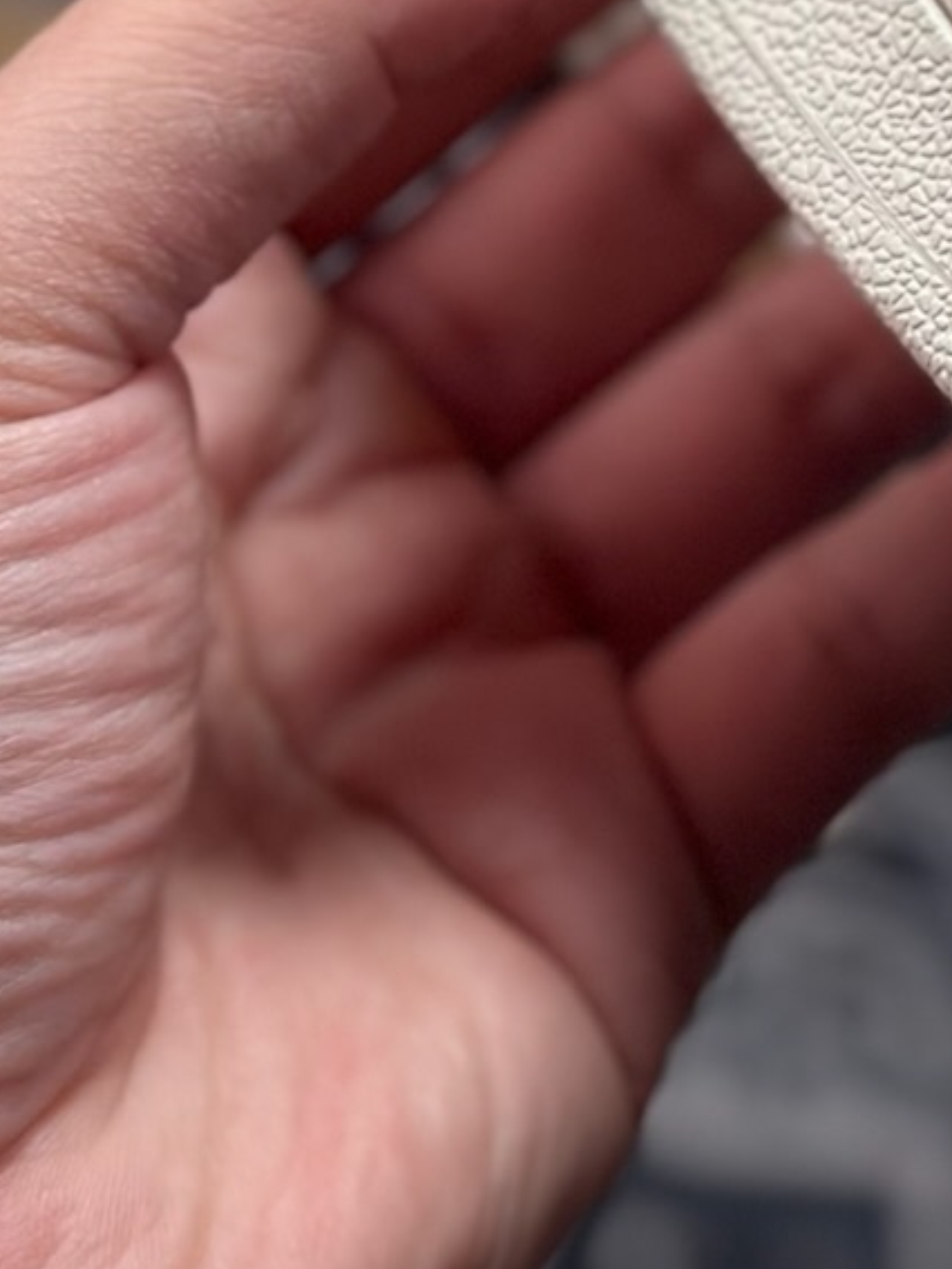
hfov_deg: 8.4
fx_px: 6344
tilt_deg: -55.2
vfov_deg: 11.1
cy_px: -387
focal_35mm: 173
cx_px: 1343
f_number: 1.78
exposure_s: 1/1453
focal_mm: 6.86
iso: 80
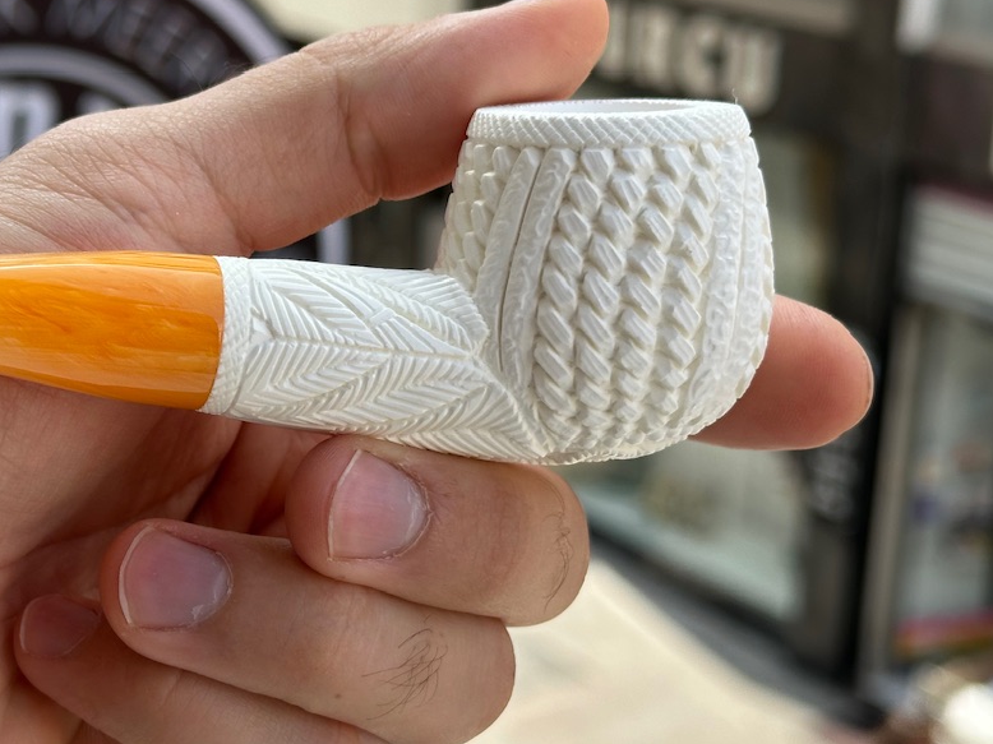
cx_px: 184
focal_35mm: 79
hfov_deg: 24.3
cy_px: 328
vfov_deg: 18.6
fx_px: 2266
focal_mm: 6.86
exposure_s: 1/797
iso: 64
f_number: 1.78
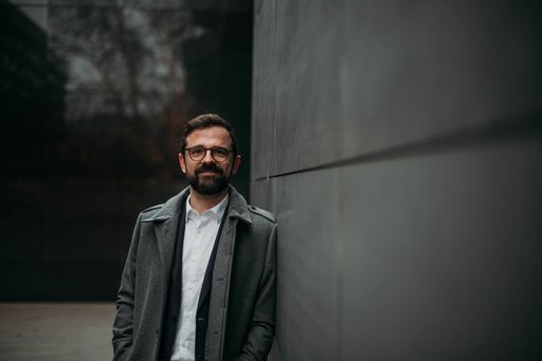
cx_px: 271
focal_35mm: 50
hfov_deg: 39.6
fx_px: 752
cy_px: 180
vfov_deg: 27.0
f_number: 1.8
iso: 1600
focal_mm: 50
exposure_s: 1/1000
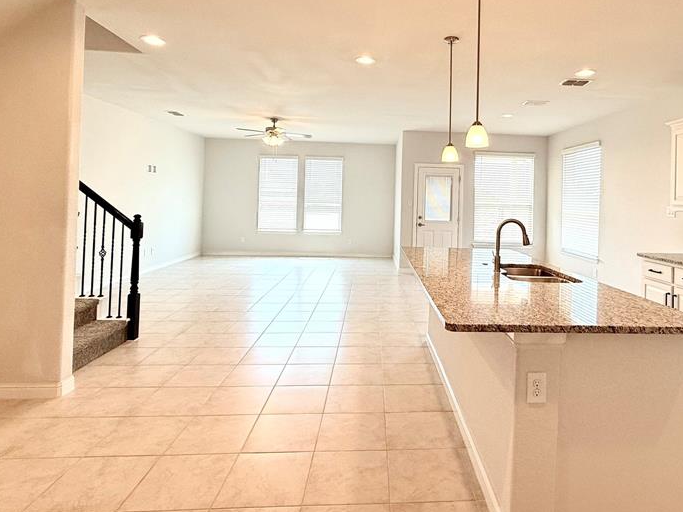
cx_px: 406
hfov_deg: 78.2
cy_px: 196
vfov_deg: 62.7
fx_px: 414
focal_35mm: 21
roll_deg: -1.2
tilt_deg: +0.8
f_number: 2.2
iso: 64
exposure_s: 1/122
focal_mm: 2.22
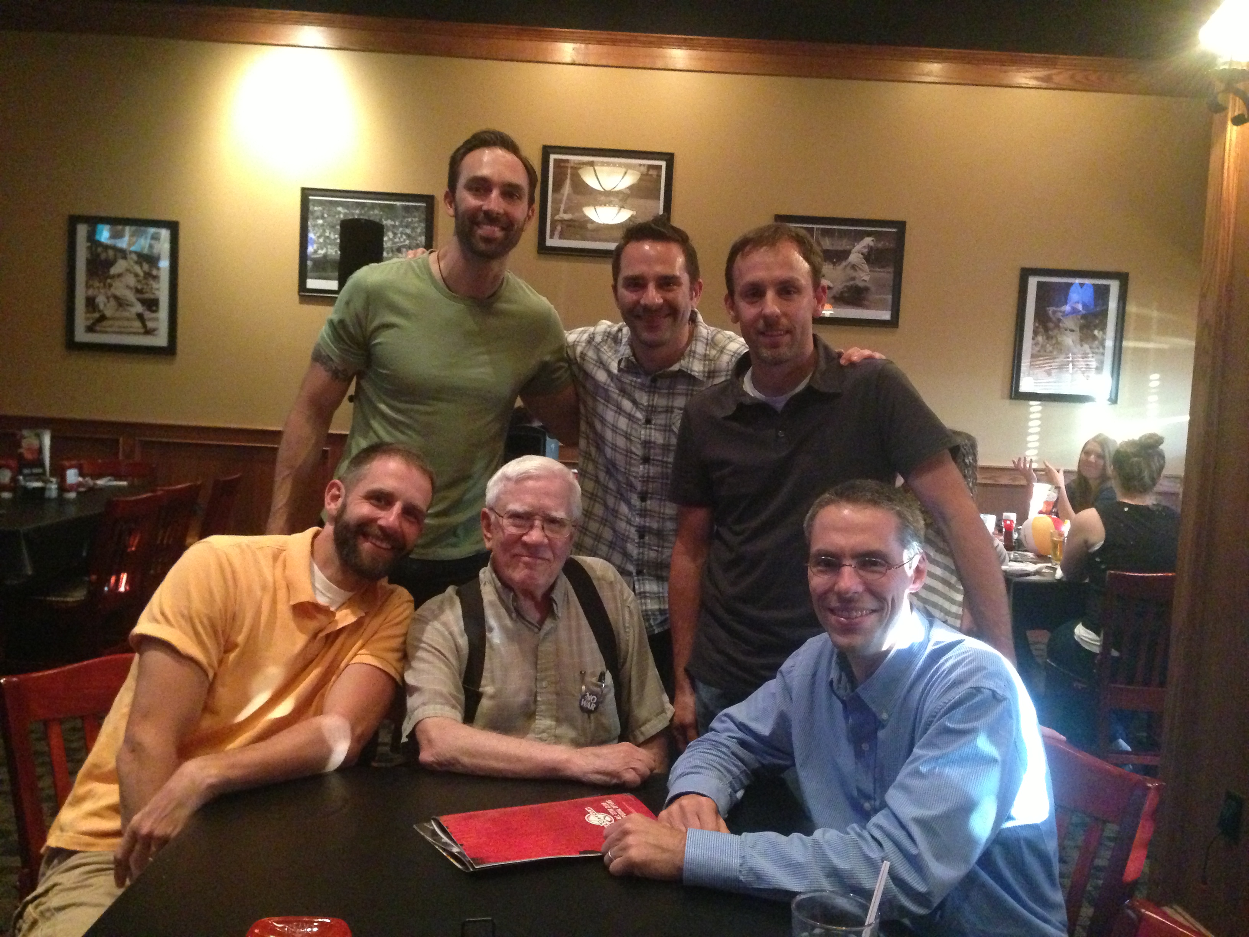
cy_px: 468
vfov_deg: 42.9
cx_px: 624
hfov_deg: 55.4
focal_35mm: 33
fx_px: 1191
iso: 800
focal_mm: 4.13
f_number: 2.4
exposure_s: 1/15
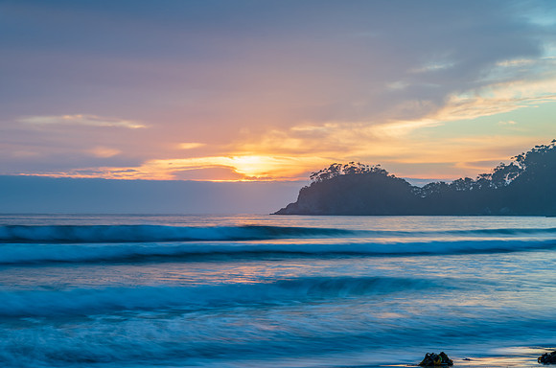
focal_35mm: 78
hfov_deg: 25.9
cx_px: 274
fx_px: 1207
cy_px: 188
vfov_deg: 17.3
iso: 100
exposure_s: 1/1.25
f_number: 9
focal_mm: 75
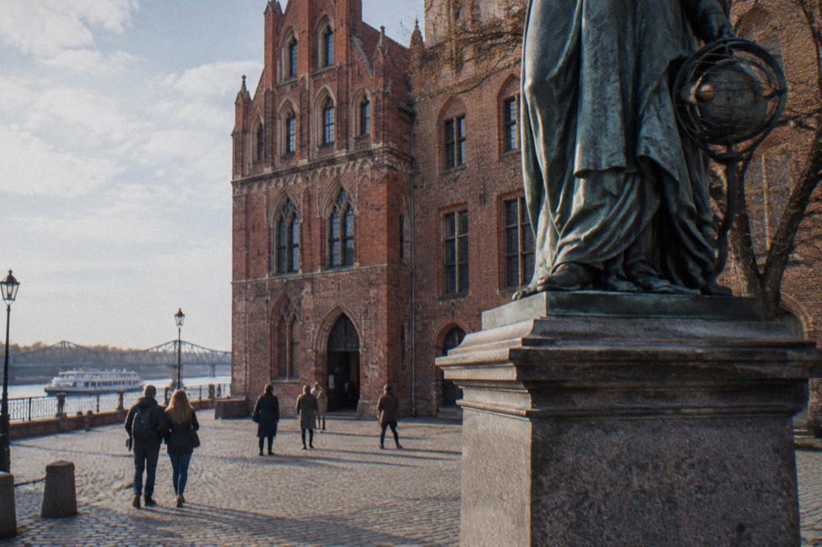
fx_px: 1096
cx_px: 411
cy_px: 274
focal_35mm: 48
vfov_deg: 28.1
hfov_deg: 41.1
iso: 200
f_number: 5
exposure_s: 1/400
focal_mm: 48
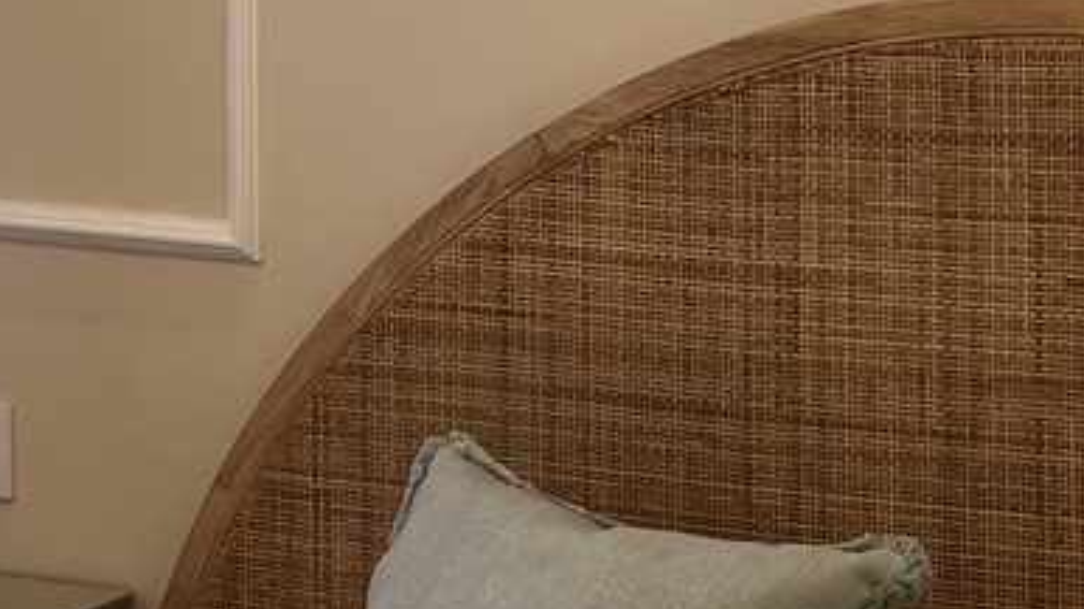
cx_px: 528
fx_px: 4052
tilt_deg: -4.3
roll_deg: +0.6
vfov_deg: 8.5
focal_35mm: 141
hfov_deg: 15.2
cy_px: -163
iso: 32
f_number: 1.6
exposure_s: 1/123
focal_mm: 5.1
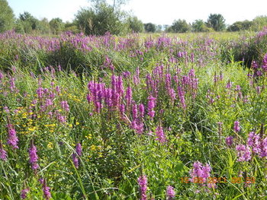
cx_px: 134
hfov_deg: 45.7
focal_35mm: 41
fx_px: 316
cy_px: 100
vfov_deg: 35.2
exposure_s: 1/160
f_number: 5.5
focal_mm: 6.72
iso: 80
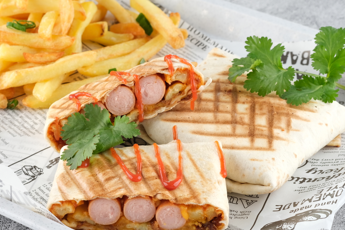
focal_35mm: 122
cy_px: 127
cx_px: 125
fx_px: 1169
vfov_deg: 11.2
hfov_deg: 16.8
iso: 160
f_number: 9
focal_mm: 60
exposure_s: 1/30
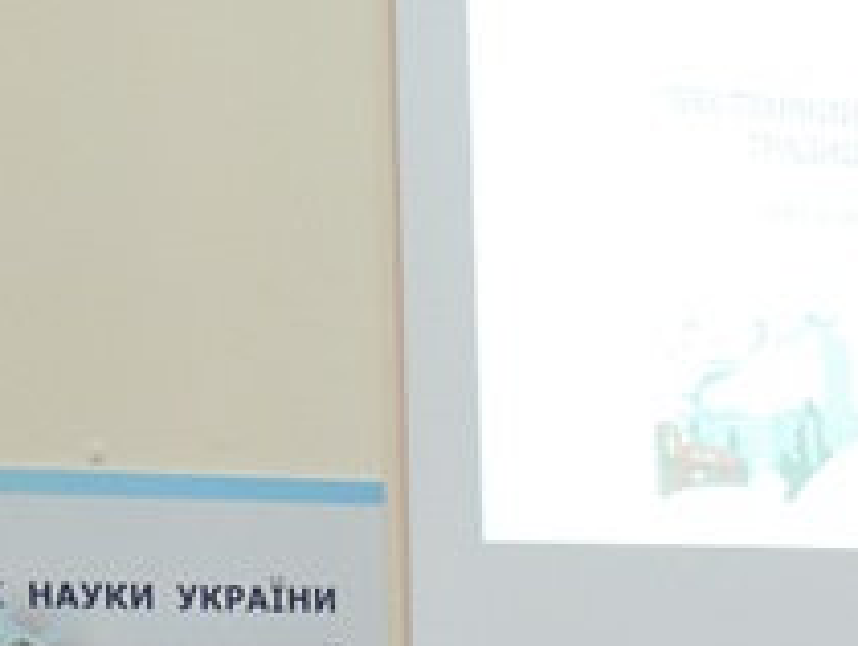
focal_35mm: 179
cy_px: 1030
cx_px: 650
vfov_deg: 8.1
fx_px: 4442
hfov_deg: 11.0
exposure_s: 1/25
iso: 400
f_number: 3.5
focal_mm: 8.3
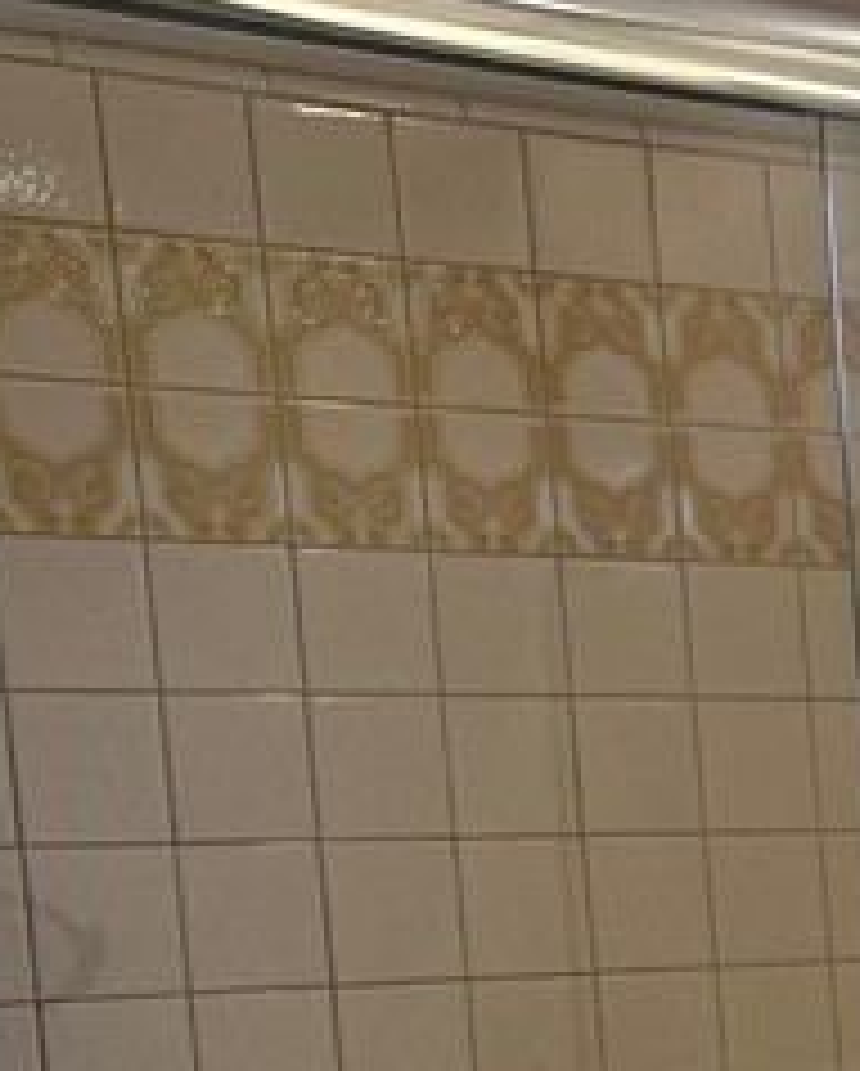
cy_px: 1364
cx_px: 1562
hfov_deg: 12.8
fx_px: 3461
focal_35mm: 109
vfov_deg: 16.7
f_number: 1.6
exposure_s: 1/120
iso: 160
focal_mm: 5.96
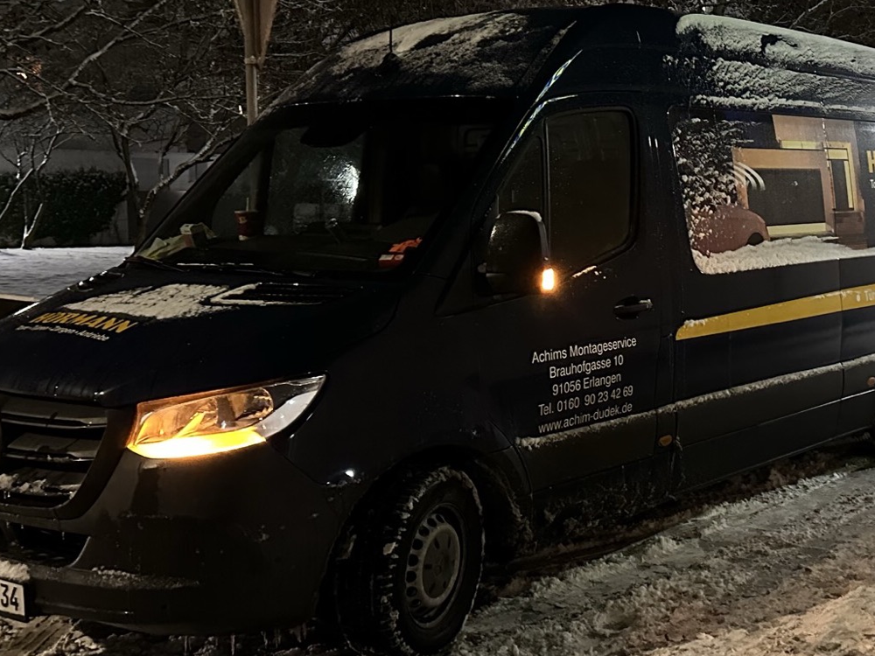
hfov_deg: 37.7
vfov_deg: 30.3
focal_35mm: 48
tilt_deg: -5.8
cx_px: 745
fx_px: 1213
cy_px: 304
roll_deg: -1.0
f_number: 1.78
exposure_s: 1/25
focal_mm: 6.86
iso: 1600
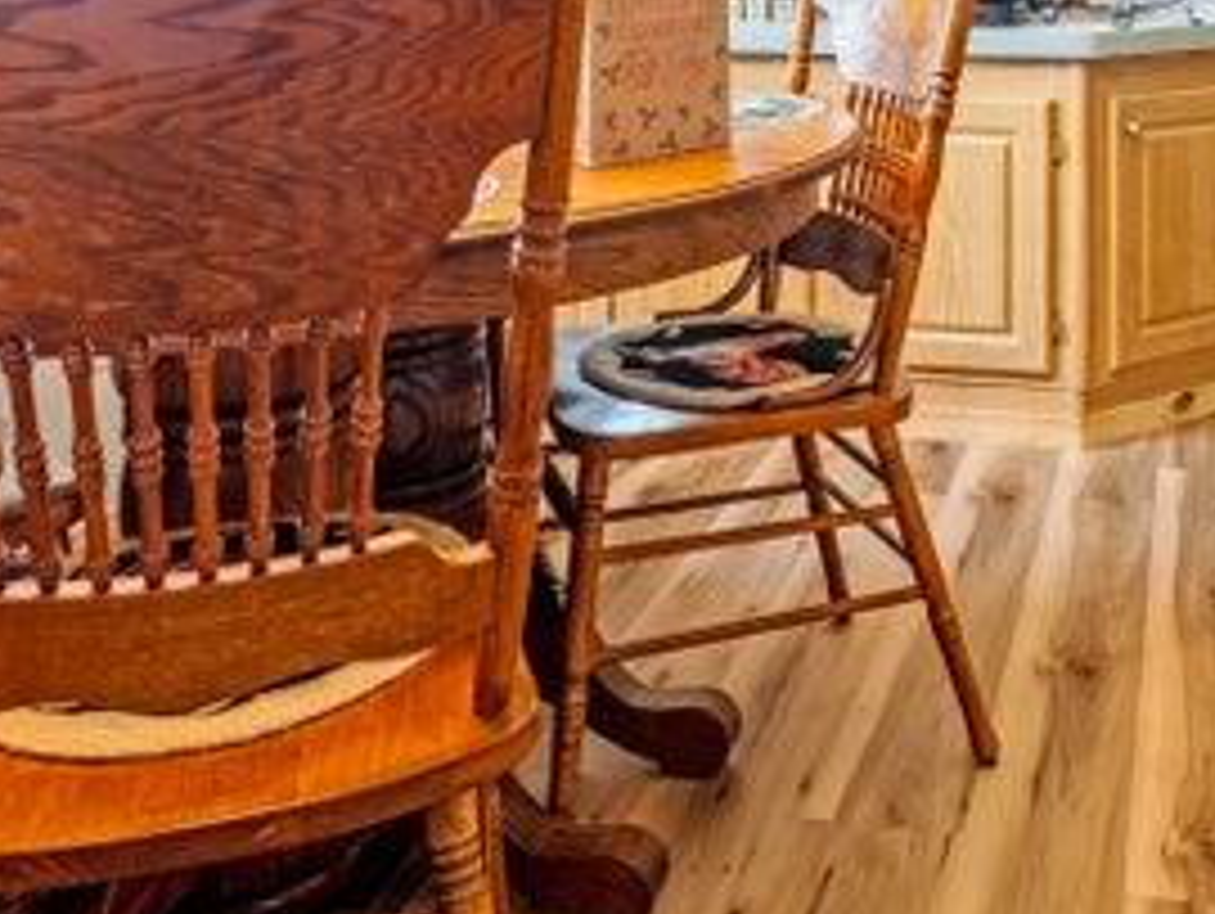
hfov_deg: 42.9
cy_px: -45
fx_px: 1485
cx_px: 936
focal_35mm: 42
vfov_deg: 31.1
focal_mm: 11
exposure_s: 1/50
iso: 250
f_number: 9
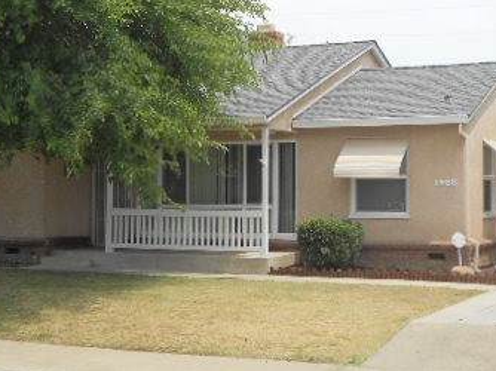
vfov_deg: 20.7
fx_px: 1017
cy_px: 163
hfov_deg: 27.4
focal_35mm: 71
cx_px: 267
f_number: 3.9
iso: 80
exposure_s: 1/640
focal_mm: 6.7
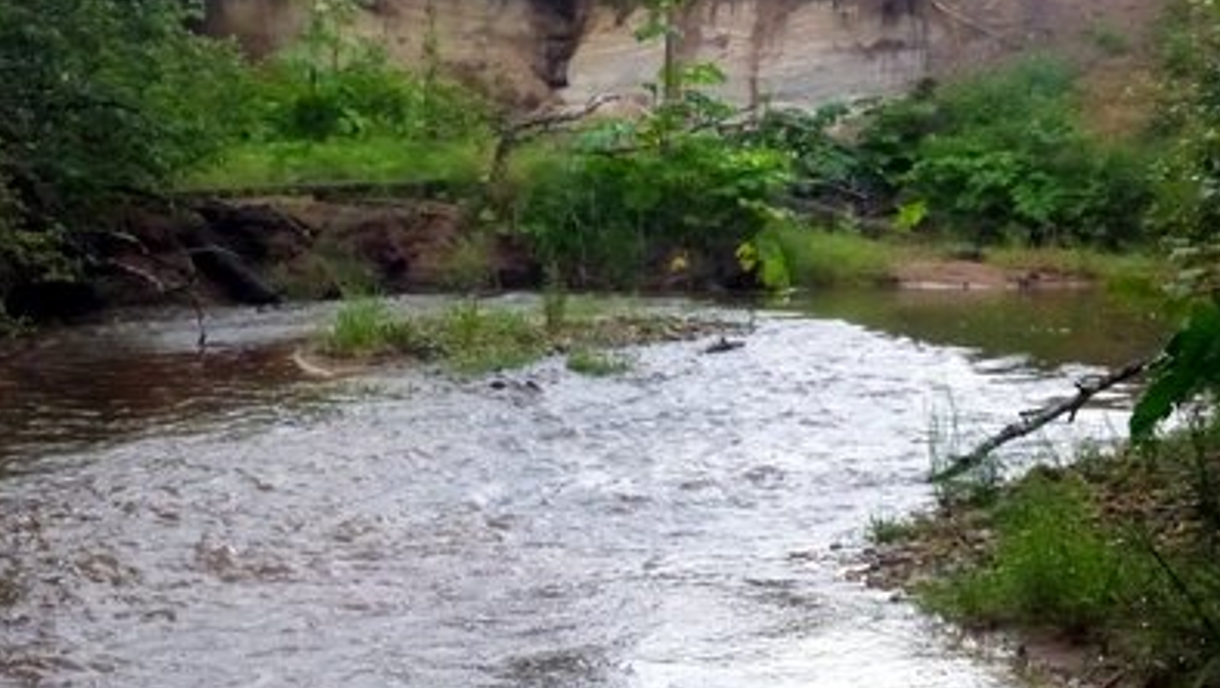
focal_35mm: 84
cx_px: 610
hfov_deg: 25.3
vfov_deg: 14.4
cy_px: 251
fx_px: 2718
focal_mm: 13.4
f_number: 5.5
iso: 1600
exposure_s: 1/200
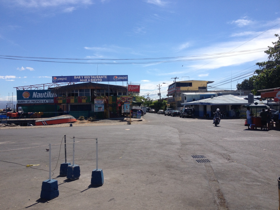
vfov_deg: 40.7
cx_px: 140
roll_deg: +1.5
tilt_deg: -1.9
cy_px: 105
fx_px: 283
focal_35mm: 35
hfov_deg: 52.6
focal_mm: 4.28
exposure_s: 1/2304
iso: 50
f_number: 2.4
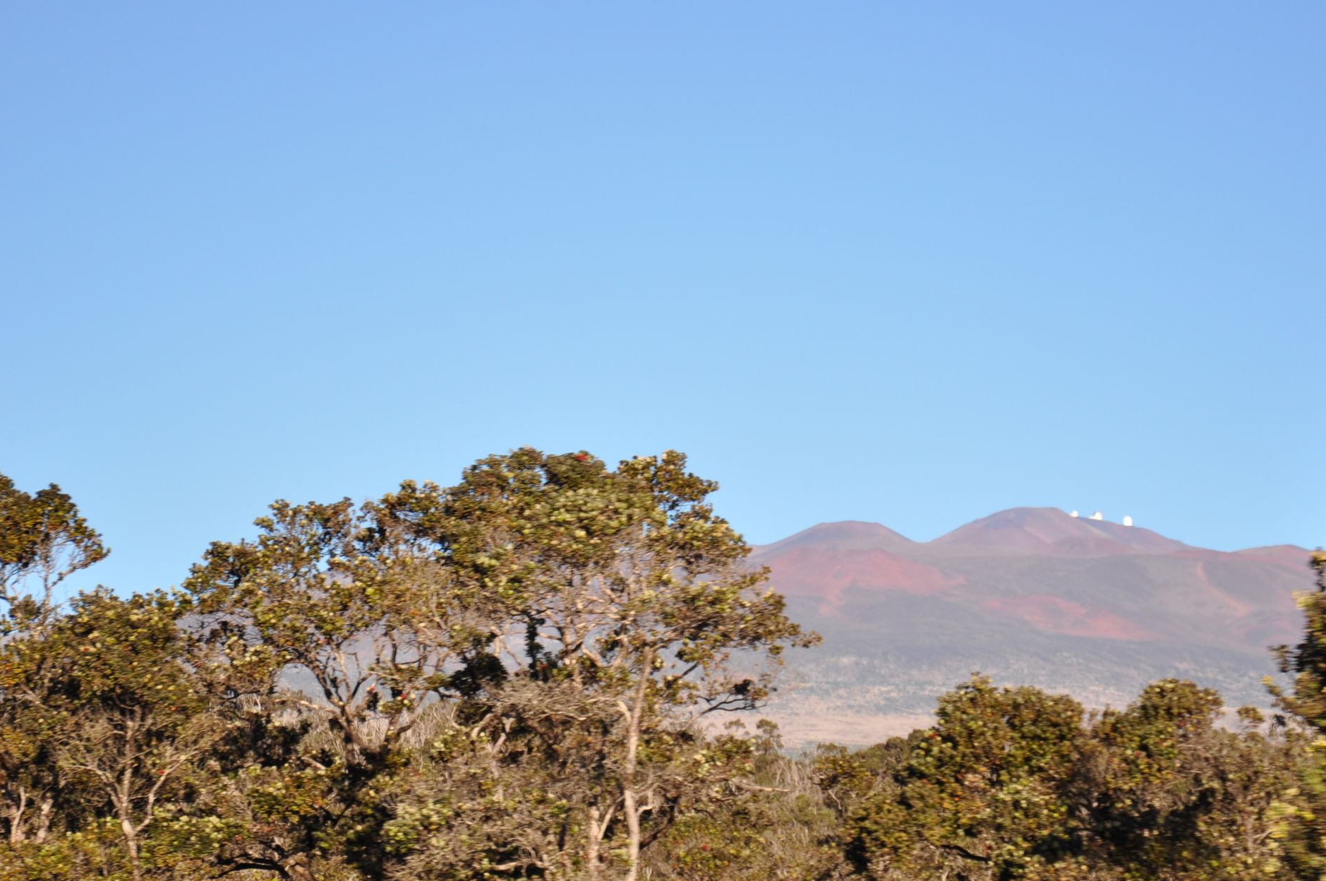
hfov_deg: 13.7
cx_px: 818
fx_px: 5506
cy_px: 383
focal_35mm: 150
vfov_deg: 9.1
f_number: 6.3
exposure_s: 1/640
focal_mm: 75
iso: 200
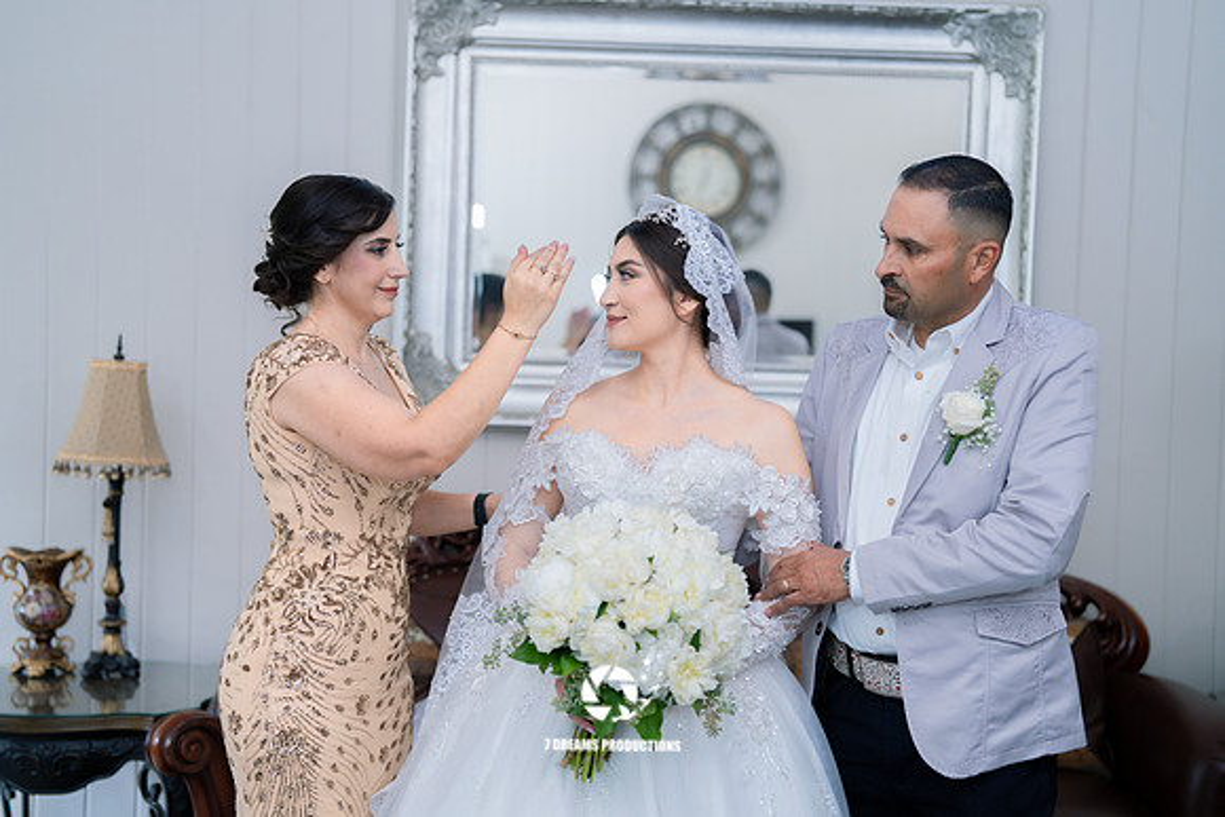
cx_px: 612
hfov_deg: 39.6
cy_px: 408
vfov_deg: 27.0
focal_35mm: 50
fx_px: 1702
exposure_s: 1/200
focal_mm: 50
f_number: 2
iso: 640
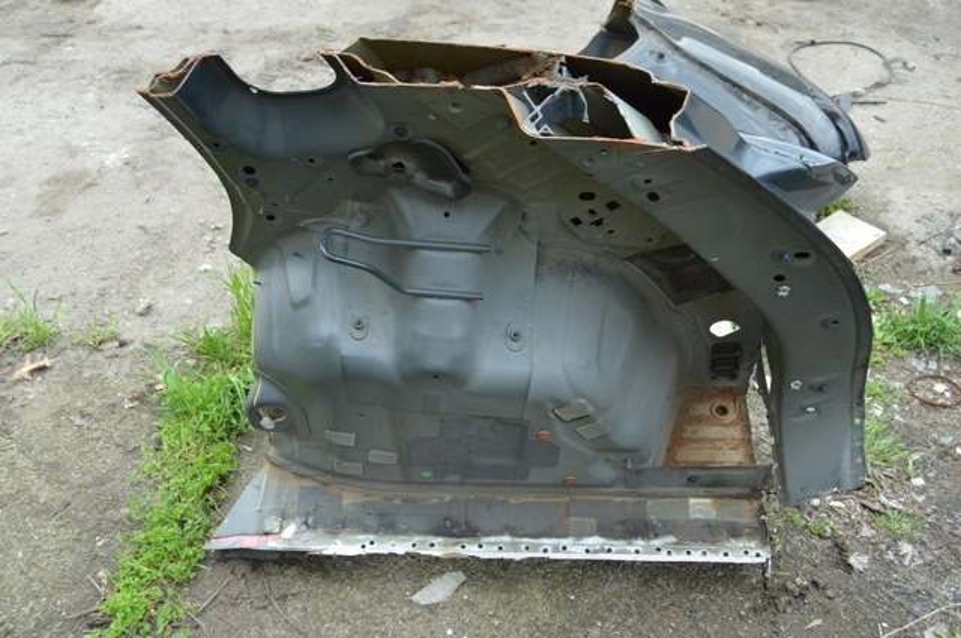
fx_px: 960
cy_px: 319
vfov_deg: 36.8
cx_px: 480
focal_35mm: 36
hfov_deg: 53.2
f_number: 5.6
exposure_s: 1/125
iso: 320
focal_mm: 24
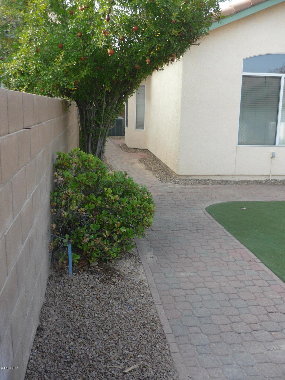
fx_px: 362
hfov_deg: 42.9
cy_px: 190
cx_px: 142
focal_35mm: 33
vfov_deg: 55.4
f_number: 2.8
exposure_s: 1/250
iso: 100
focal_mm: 5.5
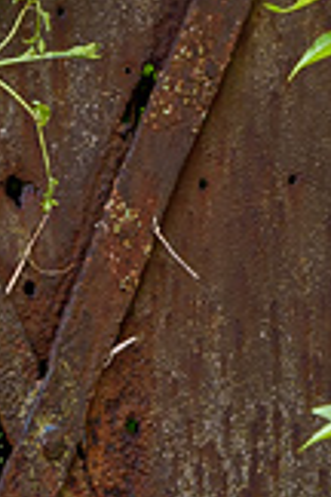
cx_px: -126
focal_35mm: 556
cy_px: 331
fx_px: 7668
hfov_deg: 2.5
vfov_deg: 3.7
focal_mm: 50
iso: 200
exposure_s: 1/80
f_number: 8
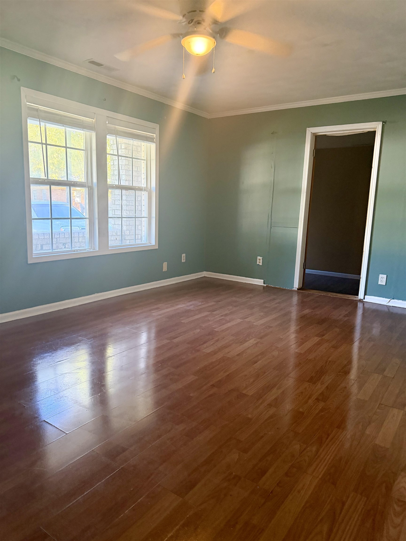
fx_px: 375
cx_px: 203
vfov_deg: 71.6
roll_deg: -1.8
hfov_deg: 56.8
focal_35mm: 24
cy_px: 270
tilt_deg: -9.2
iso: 500
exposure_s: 1/60
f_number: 1.78
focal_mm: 6.76
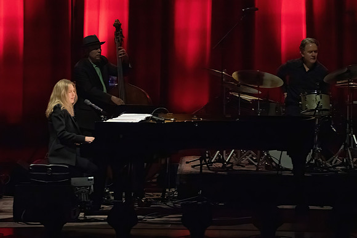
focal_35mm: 323
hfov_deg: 6.4
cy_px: 95
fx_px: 3206
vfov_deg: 4.3
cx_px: 129
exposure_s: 1/320
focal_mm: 253
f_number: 7.1
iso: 16000
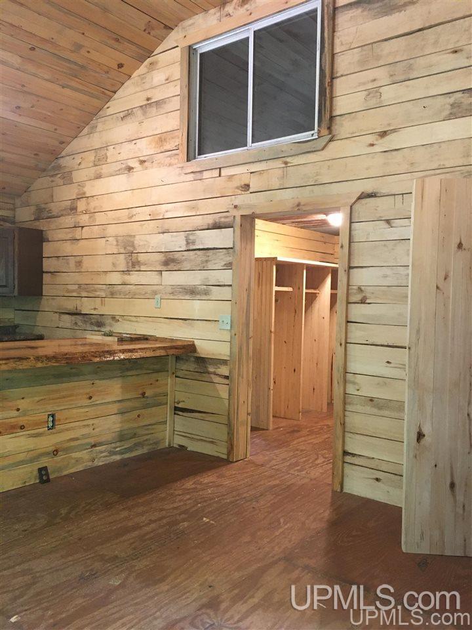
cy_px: 315
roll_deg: -1.5
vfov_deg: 61.7
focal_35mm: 29
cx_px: 236
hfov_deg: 48.2
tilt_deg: -1.5
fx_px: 527
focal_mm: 4.15
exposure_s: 1/24
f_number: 2.2
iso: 200
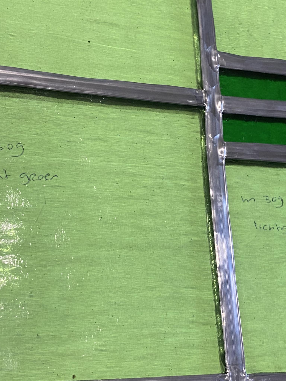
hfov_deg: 28.6
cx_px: 142
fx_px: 562
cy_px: 208
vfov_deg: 37.5
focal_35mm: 51
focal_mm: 4.25
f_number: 1.8
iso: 64
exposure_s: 1/50
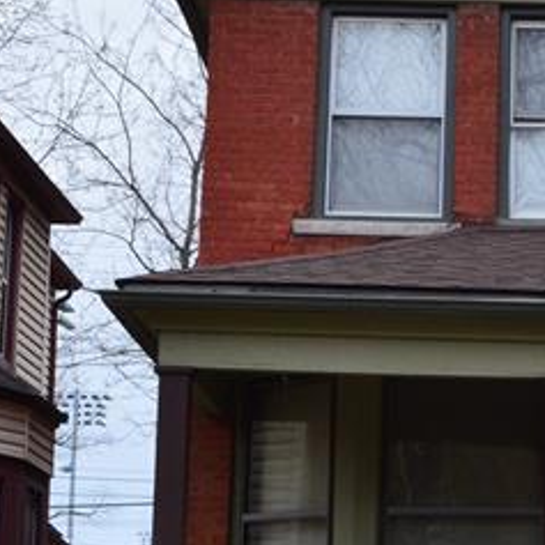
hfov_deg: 12.0
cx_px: 639
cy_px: 209
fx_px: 2547
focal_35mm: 143
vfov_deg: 12.2
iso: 400
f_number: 9
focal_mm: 26
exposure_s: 1/125
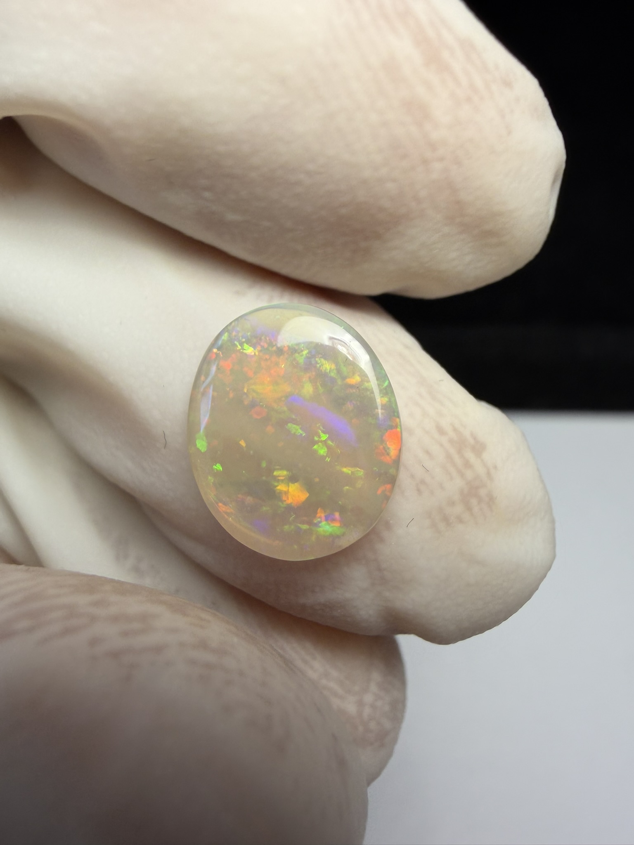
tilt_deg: -60.5
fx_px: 635
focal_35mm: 26
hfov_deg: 53.1
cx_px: 317
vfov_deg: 67.3
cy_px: 422
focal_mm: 2.22
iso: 32
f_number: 2.2
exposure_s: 1/100
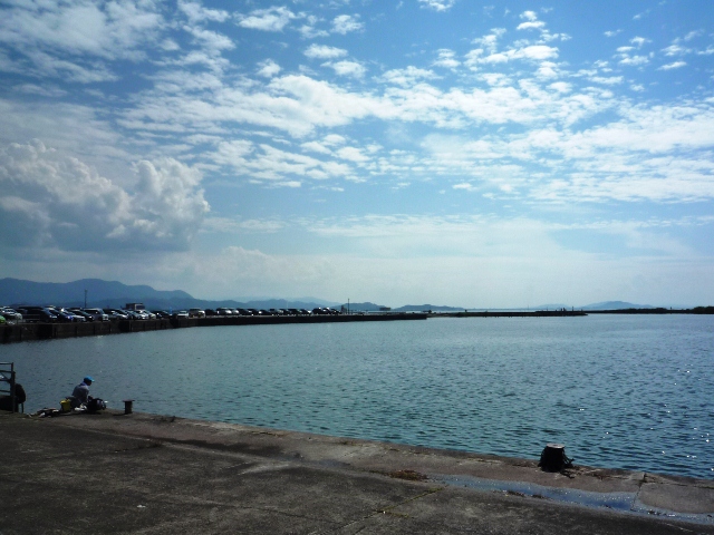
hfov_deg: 69.4
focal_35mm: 25
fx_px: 516
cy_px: 268
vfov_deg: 54.9
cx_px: 357
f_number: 8
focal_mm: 4.4
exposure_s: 1/800
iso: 160
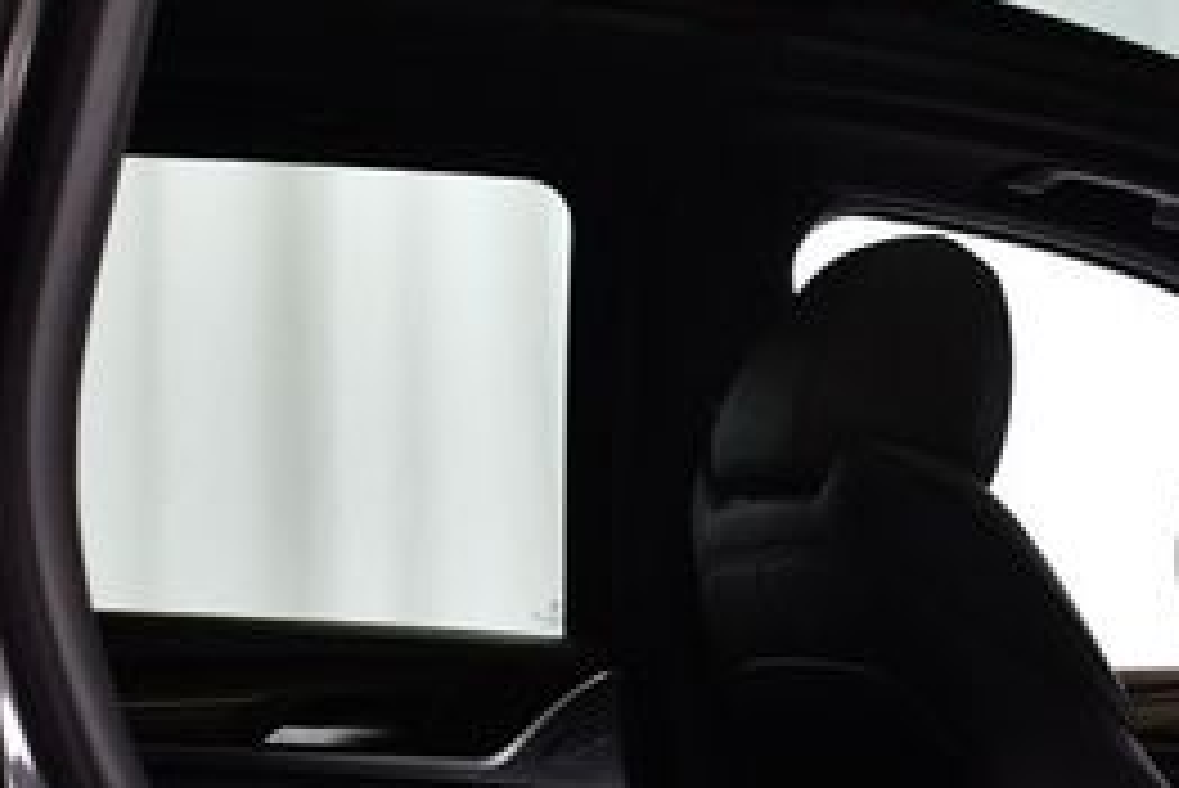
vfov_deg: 15.5
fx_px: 2883
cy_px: 567
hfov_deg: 22.6
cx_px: 1044
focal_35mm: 88
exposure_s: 1/125
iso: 1400
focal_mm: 18
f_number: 3.5
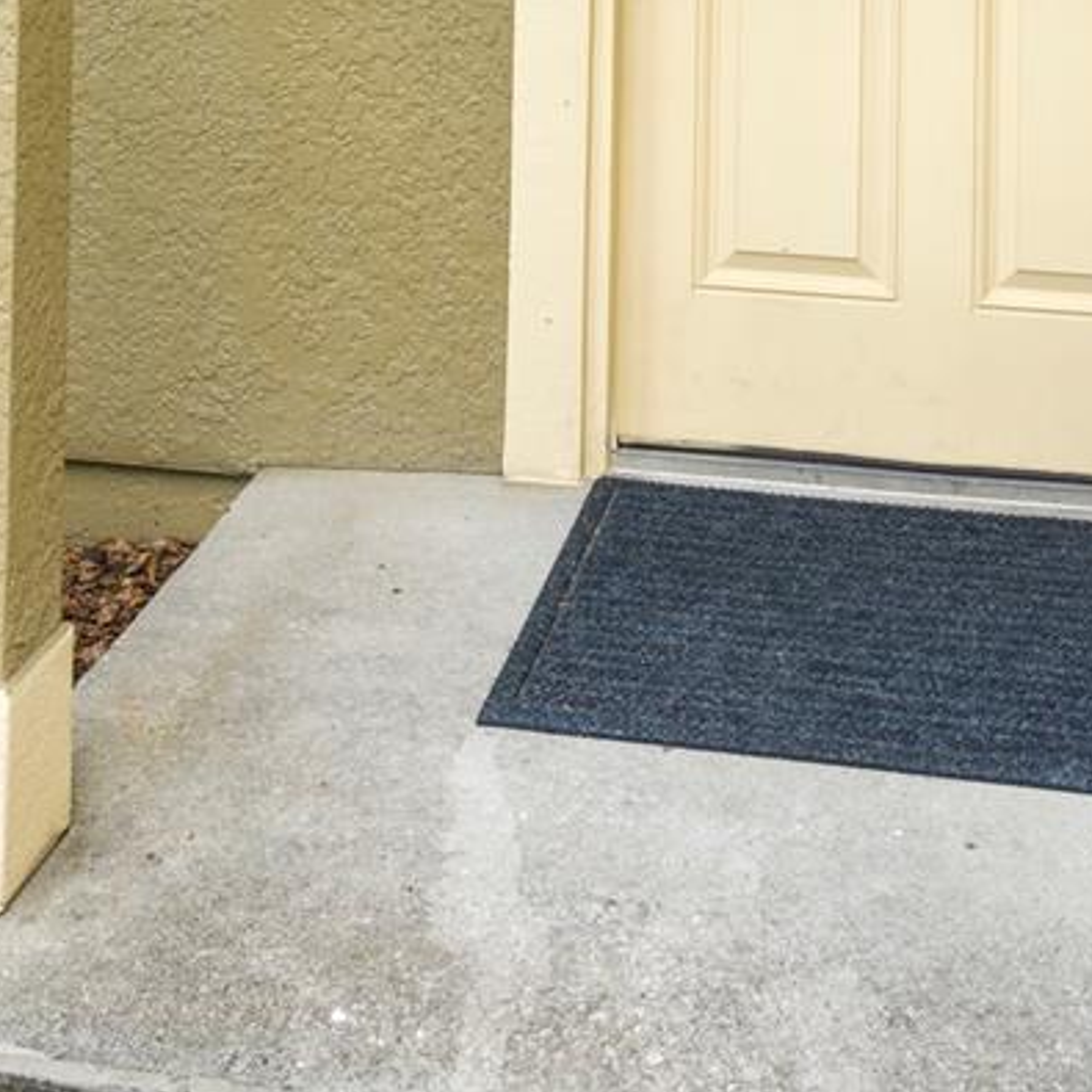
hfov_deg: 27.7
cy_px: -476
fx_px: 2213
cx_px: 641
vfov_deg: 23.2
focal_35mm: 62
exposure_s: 1/60
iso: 100
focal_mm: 24
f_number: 9
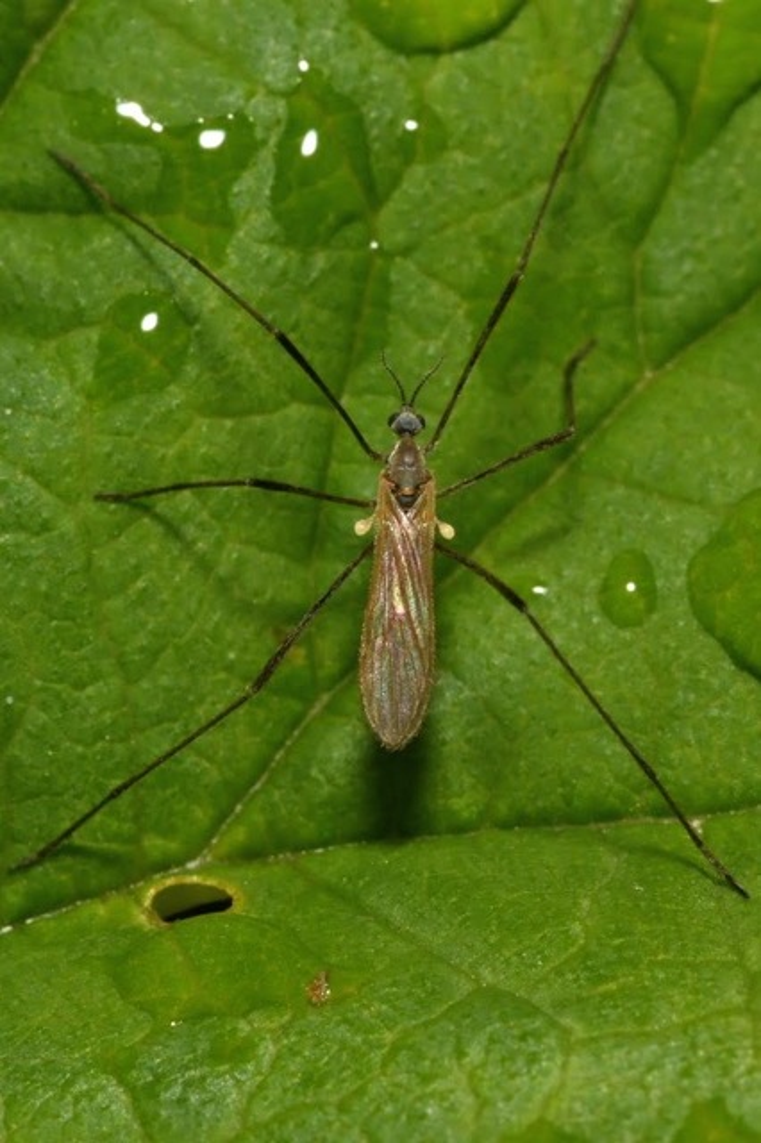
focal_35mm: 158
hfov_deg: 8.7
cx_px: 380
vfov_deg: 13.0
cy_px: 572
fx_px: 4999
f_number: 32
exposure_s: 1/60
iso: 100
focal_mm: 105
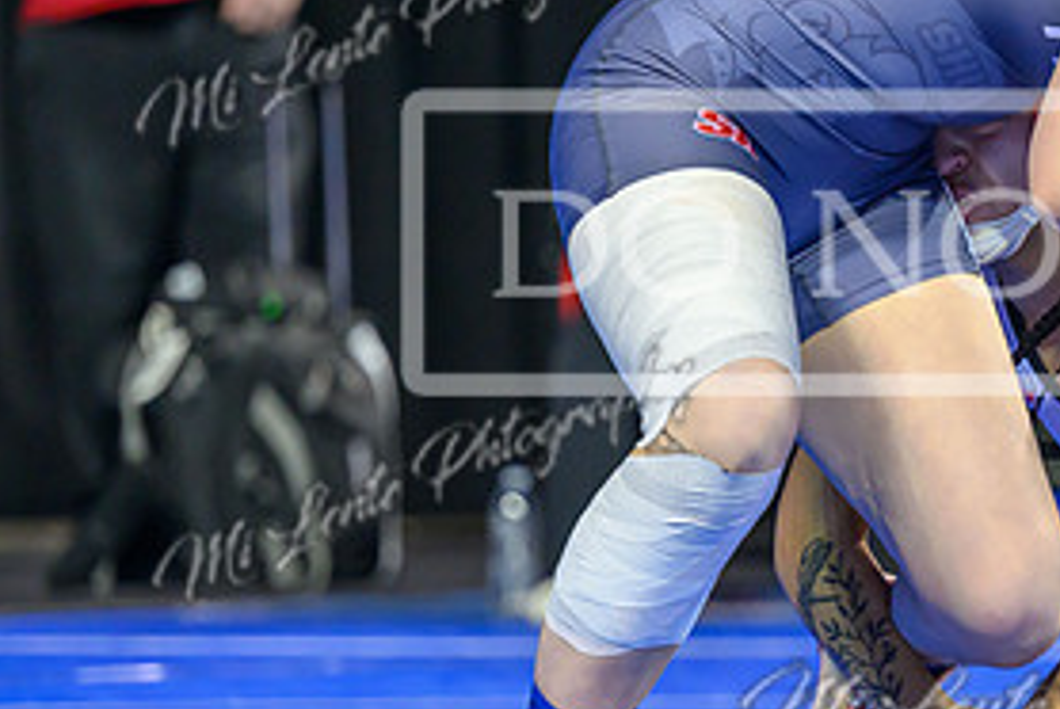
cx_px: 1040
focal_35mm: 343
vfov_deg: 4.0
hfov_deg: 6.0
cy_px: 361
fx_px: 10110
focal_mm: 150
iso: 2500
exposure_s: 1/800
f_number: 2.8
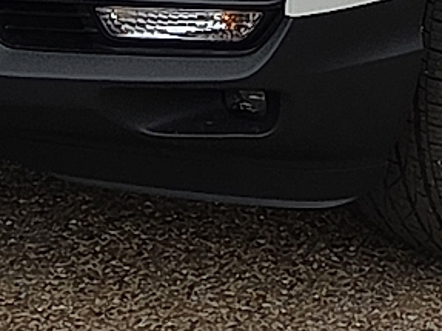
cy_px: -463
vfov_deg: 6.1
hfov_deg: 8.4
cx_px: 347
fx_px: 2987
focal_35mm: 234
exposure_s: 1/5000
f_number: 1.8
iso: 76
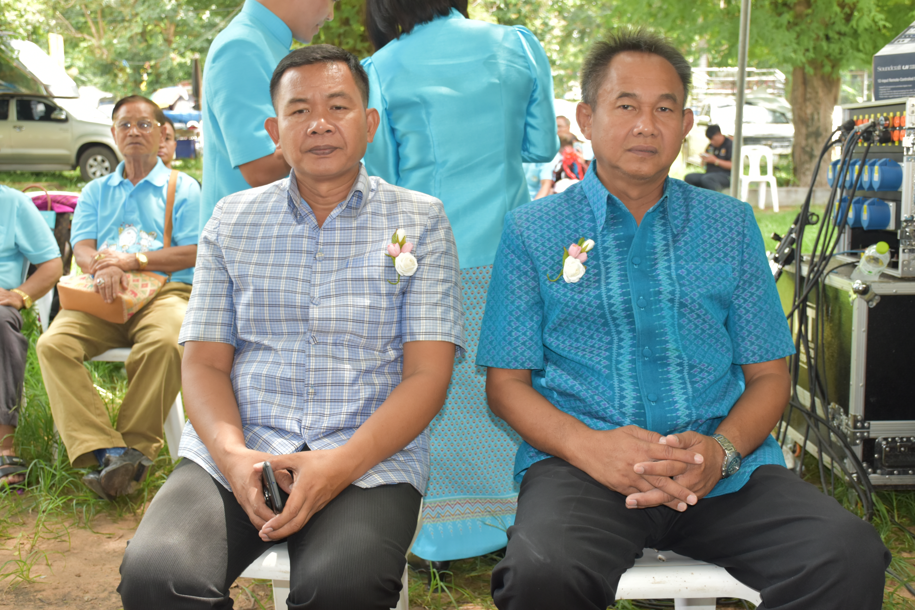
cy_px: 305
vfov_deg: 29.9
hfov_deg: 43.6
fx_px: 1144
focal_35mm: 45
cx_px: 458
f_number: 5.6
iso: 450
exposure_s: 1/125
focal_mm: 30
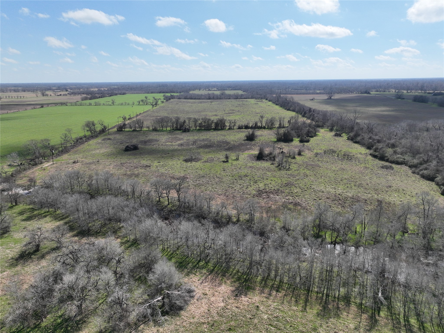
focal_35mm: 24
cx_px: 222
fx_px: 308
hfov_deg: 71.6
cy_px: 166
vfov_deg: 56.8
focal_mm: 12.29
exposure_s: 1/4000
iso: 250
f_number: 2.8
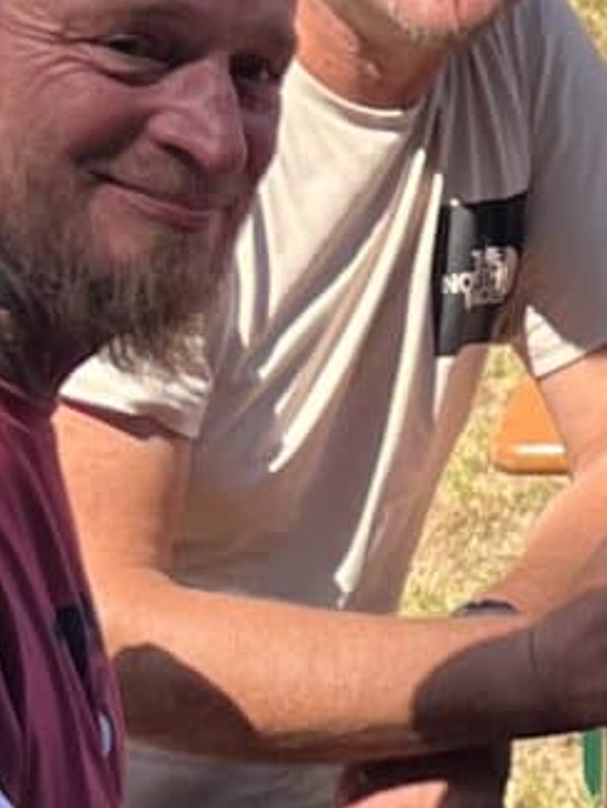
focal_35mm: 205
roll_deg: +0.1
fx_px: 4790
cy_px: 1069
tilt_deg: -28.5
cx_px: 1124
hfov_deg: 7.0
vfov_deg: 9.5
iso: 50
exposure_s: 1/1252
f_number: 1.5
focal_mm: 5.7
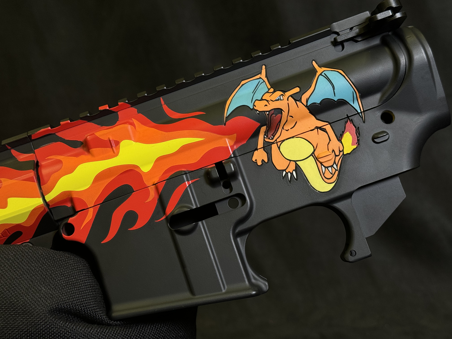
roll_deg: +4.6
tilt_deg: +1.0
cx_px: 226
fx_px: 627
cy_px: 170
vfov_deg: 30.3
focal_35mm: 48
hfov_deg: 39.7
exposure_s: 1/60
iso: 64
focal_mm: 6.76
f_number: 1.78
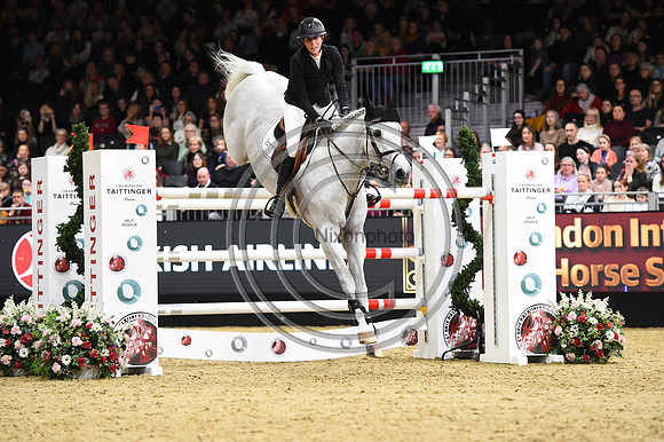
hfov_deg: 14.2
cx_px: 332
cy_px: 221
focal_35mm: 145
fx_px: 2673
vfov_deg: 9.5
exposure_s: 1/800
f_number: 3.5
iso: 5000
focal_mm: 145
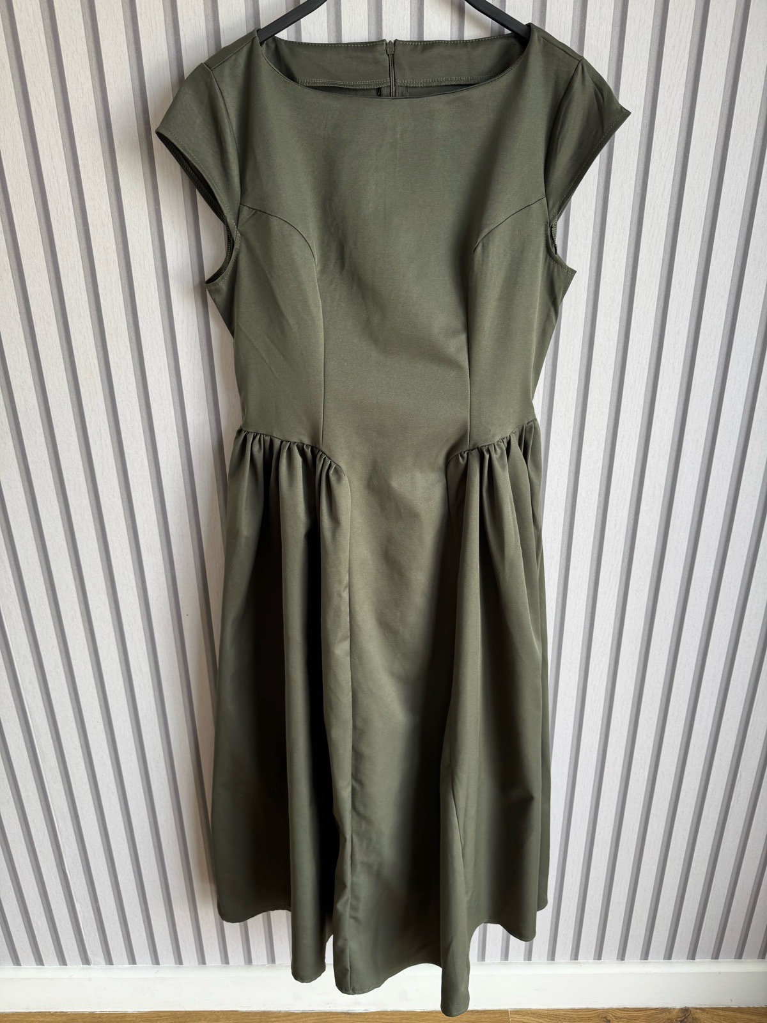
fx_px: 709
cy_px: 512
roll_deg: -0.1
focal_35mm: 24
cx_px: 384
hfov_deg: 56.8
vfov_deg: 71.6
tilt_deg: -21.9
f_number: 1.78
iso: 80
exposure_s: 1/121
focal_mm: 6.76
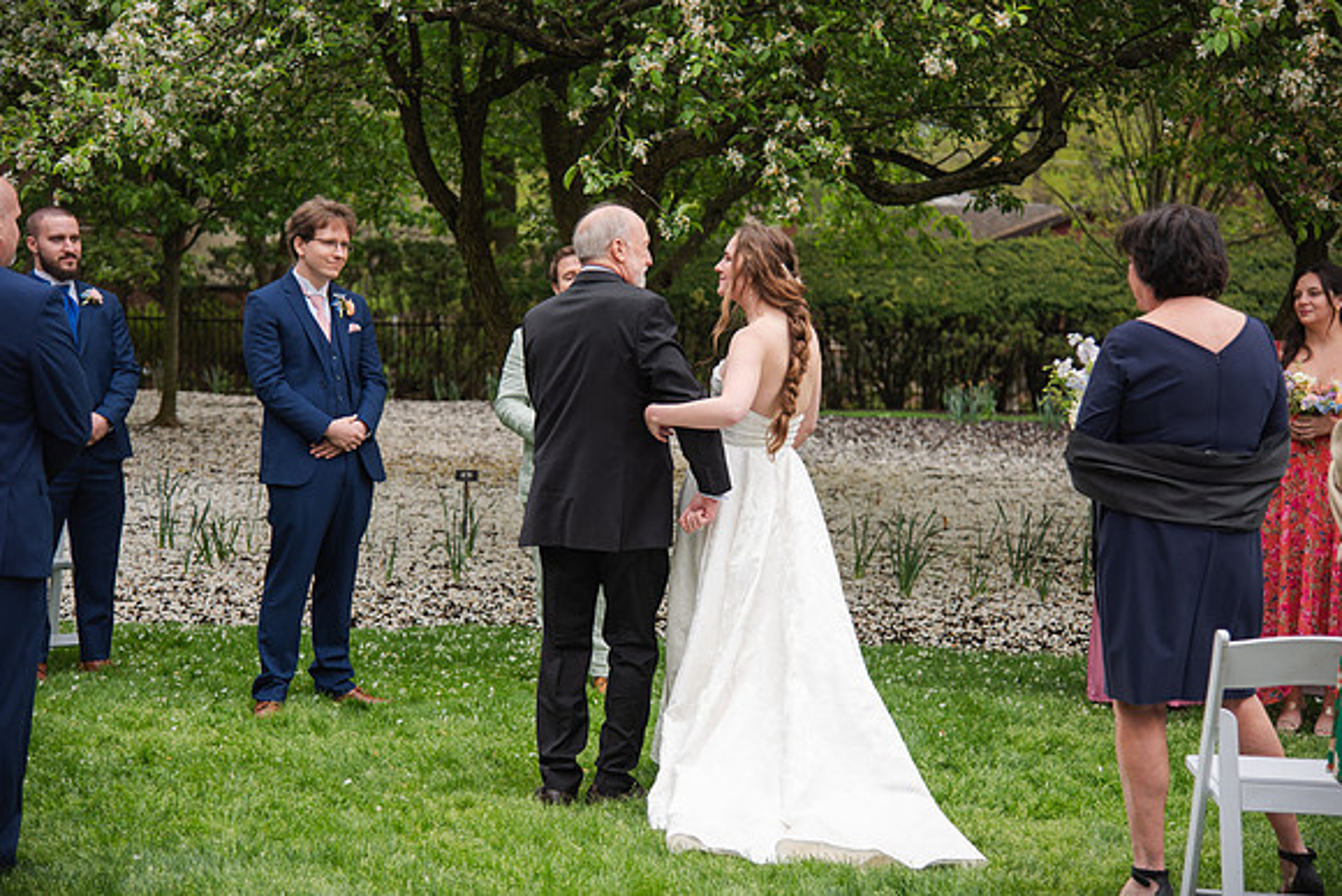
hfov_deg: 28.2
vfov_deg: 19.1
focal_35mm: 72
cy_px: 448
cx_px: 671
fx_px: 2668
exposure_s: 1/400
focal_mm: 70
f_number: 4
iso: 100
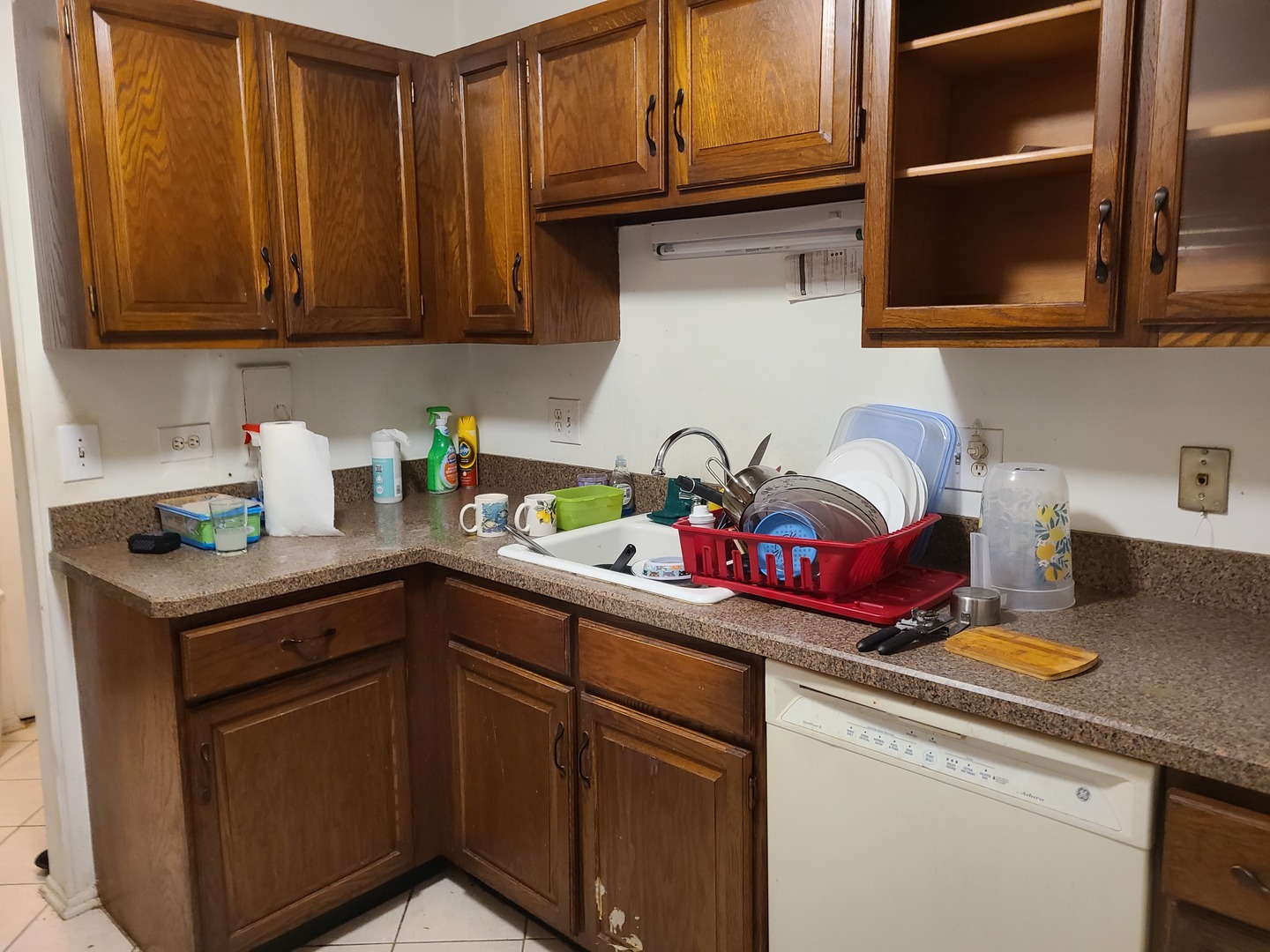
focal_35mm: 26
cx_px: 635
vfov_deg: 53.1
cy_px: 476
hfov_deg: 67.3
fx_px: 954
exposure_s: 1/40
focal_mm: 5.4
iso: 320
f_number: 1.8
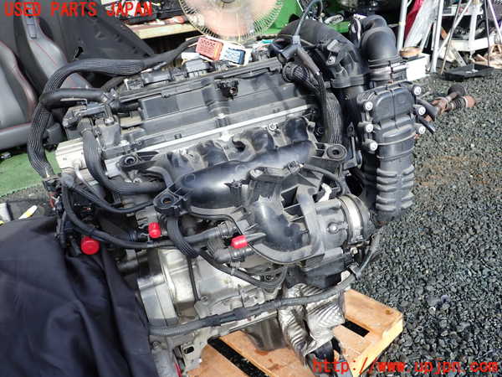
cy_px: 188
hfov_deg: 60.0
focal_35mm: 30
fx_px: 435
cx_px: 251
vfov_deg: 46.8
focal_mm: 5.4
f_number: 2.3
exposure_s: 1/200
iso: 100
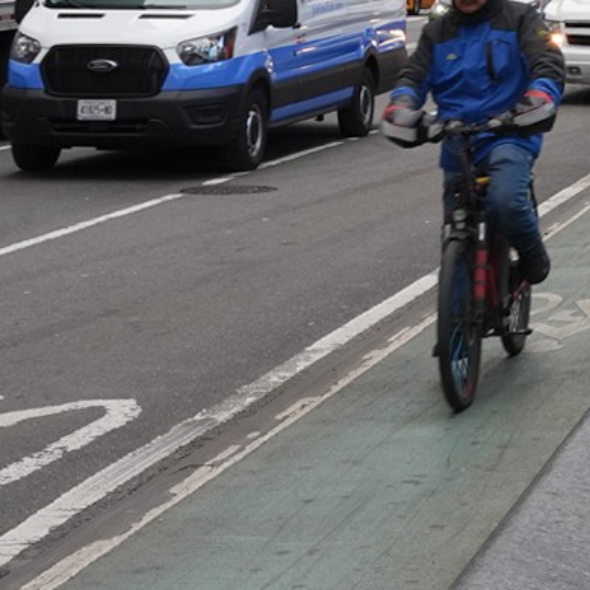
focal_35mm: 122
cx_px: 918
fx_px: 2353
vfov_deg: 13.5
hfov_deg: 13.4
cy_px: -298
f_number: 14
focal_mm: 28
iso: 800
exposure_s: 1/100
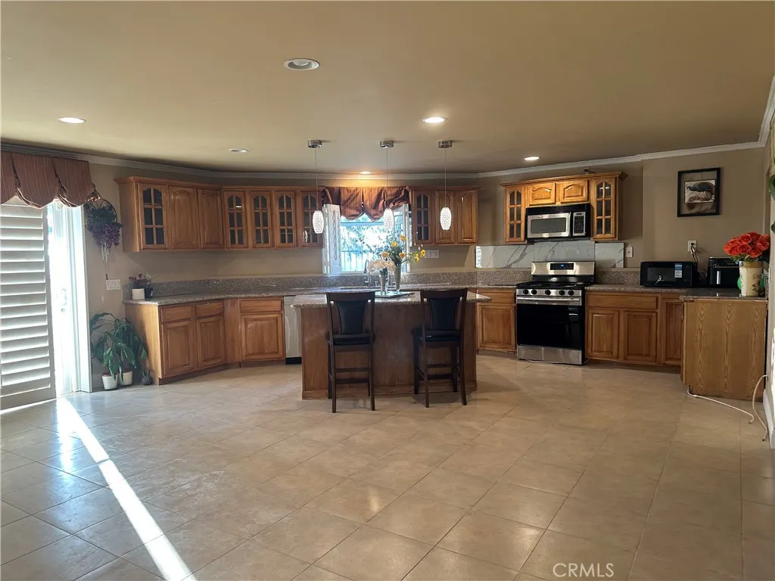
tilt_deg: -5.4
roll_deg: +1.0
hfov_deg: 71.6
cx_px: 388
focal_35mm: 24
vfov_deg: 56.8
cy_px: 290
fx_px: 537
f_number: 1.78
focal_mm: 6.86
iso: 125
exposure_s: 1/60
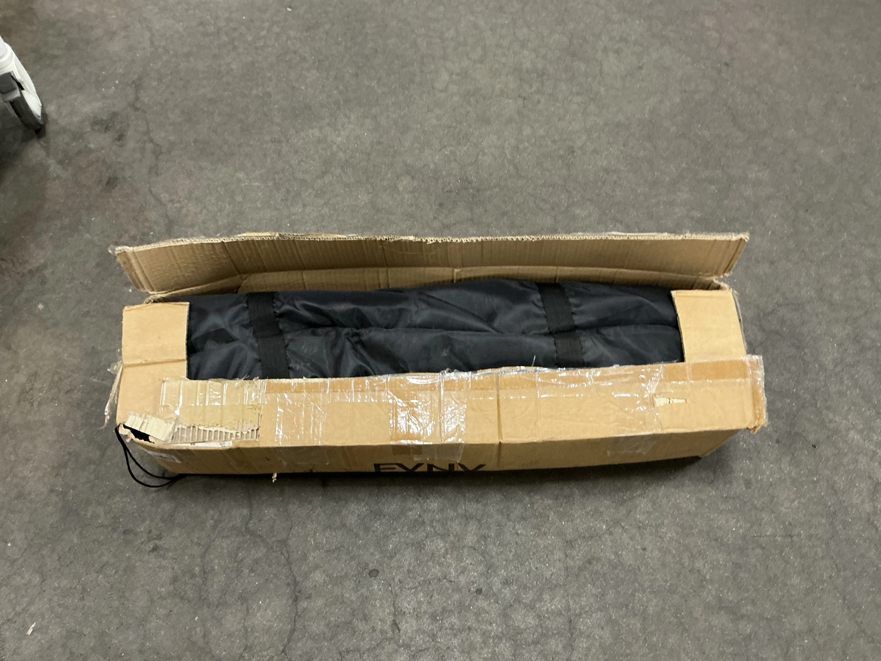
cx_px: 440
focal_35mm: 28
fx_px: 713
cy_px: 330
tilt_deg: -63.0
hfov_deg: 63.4
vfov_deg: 49.7
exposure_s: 1/40
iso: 200
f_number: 1.8
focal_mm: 3
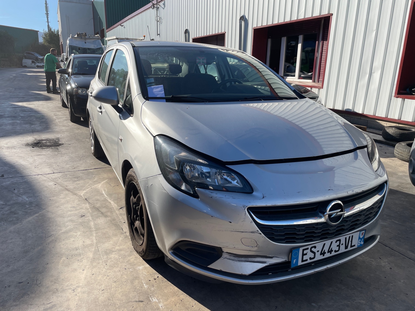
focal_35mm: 26
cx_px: 208
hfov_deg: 67.3
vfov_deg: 53.1
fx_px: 312
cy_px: 156
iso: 32
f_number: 1.6
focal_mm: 4.2
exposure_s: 1/2817
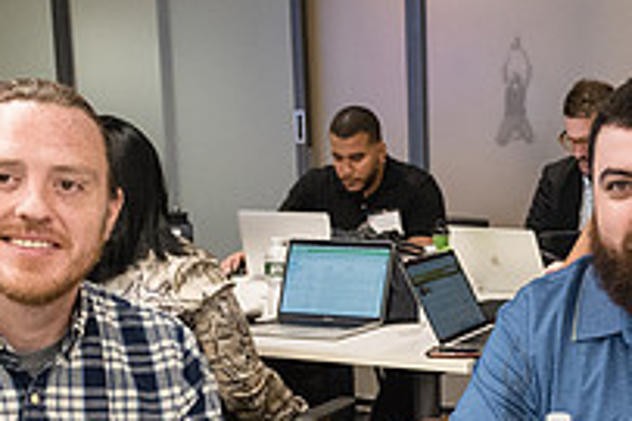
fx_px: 1386
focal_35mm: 79
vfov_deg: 17.0
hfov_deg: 24.6
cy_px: 375
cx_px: 622
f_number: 4.5
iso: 2500
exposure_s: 1/250
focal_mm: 24
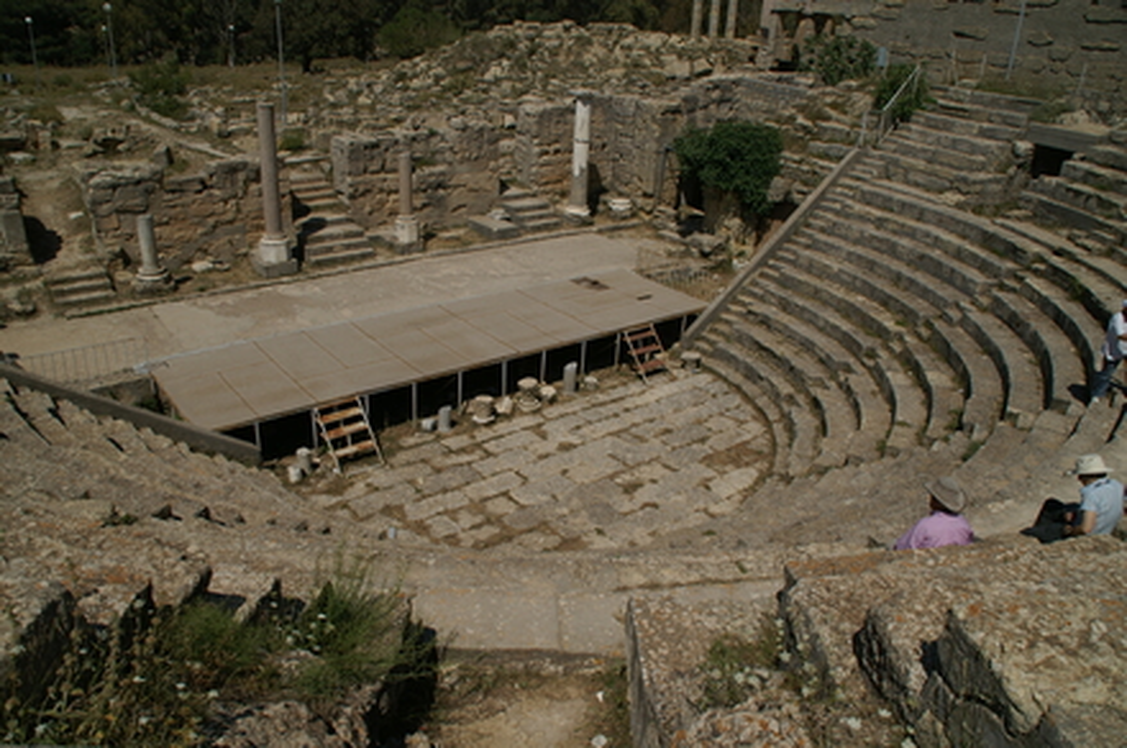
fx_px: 844
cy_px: 374
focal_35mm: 27
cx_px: 564
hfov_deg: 67.5
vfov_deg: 47.8
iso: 100
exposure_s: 1/250
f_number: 10
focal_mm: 18
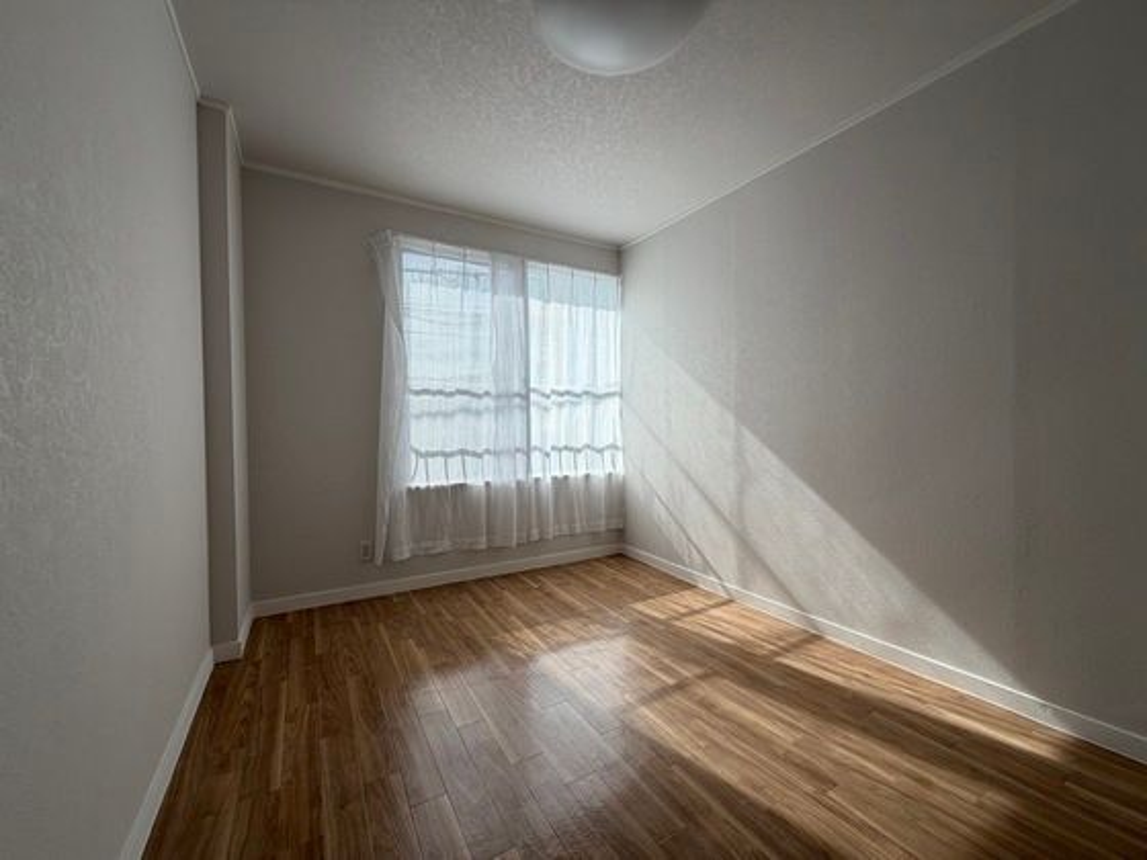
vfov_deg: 85.7
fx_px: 464
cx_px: 574
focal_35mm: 14
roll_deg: +1.0
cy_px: 430
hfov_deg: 102.1
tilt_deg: -1.6
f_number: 2.2
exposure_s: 1/502
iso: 50
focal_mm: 2.22
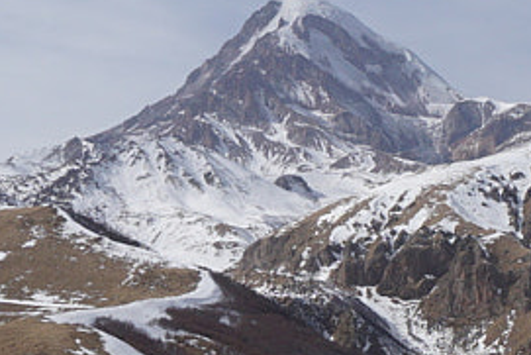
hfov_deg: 11.6
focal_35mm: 177
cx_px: 433
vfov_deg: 7.7
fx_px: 2612
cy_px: 326
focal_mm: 20
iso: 100
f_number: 11
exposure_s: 1/320
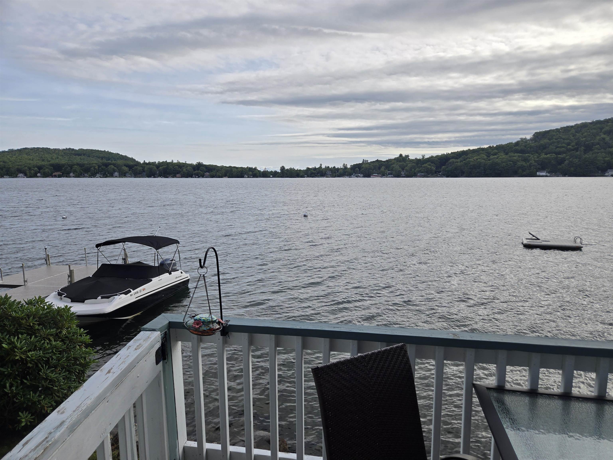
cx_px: 306
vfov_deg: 58.9
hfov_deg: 73.9
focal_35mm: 23
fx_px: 407
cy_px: 230
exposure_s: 1/1962
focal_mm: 5.4
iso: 25
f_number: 1.8
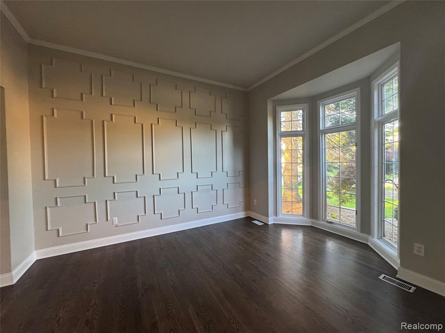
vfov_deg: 85.7
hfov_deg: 102.1
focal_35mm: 14
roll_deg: +0.9
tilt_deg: -0.5
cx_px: 222
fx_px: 180
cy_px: 166
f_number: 2.2
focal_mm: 2.22
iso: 320
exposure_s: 1/60
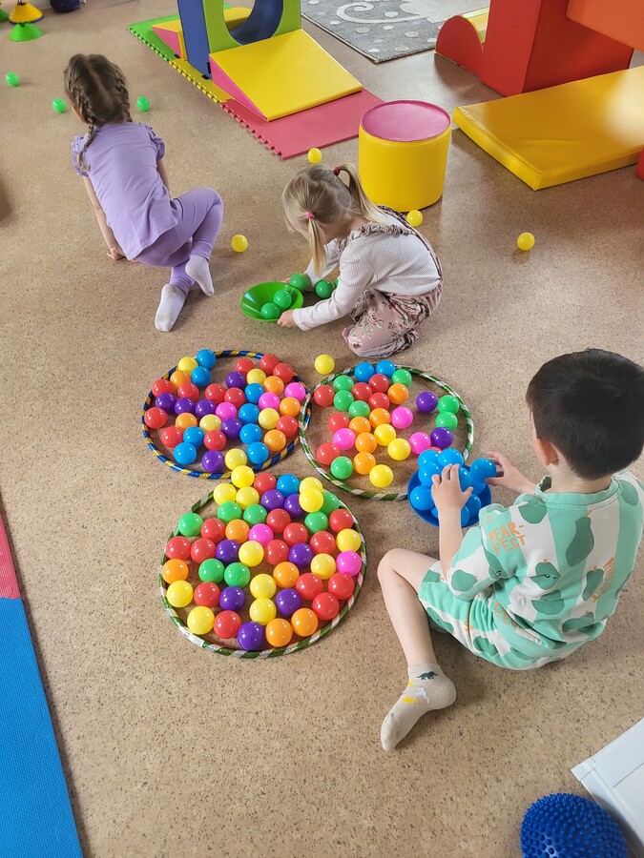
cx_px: 322
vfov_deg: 67.3
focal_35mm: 26
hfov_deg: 53.1
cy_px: 429
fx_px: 645
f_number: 1.8
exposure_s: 1/100
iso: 160
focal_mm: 5.4
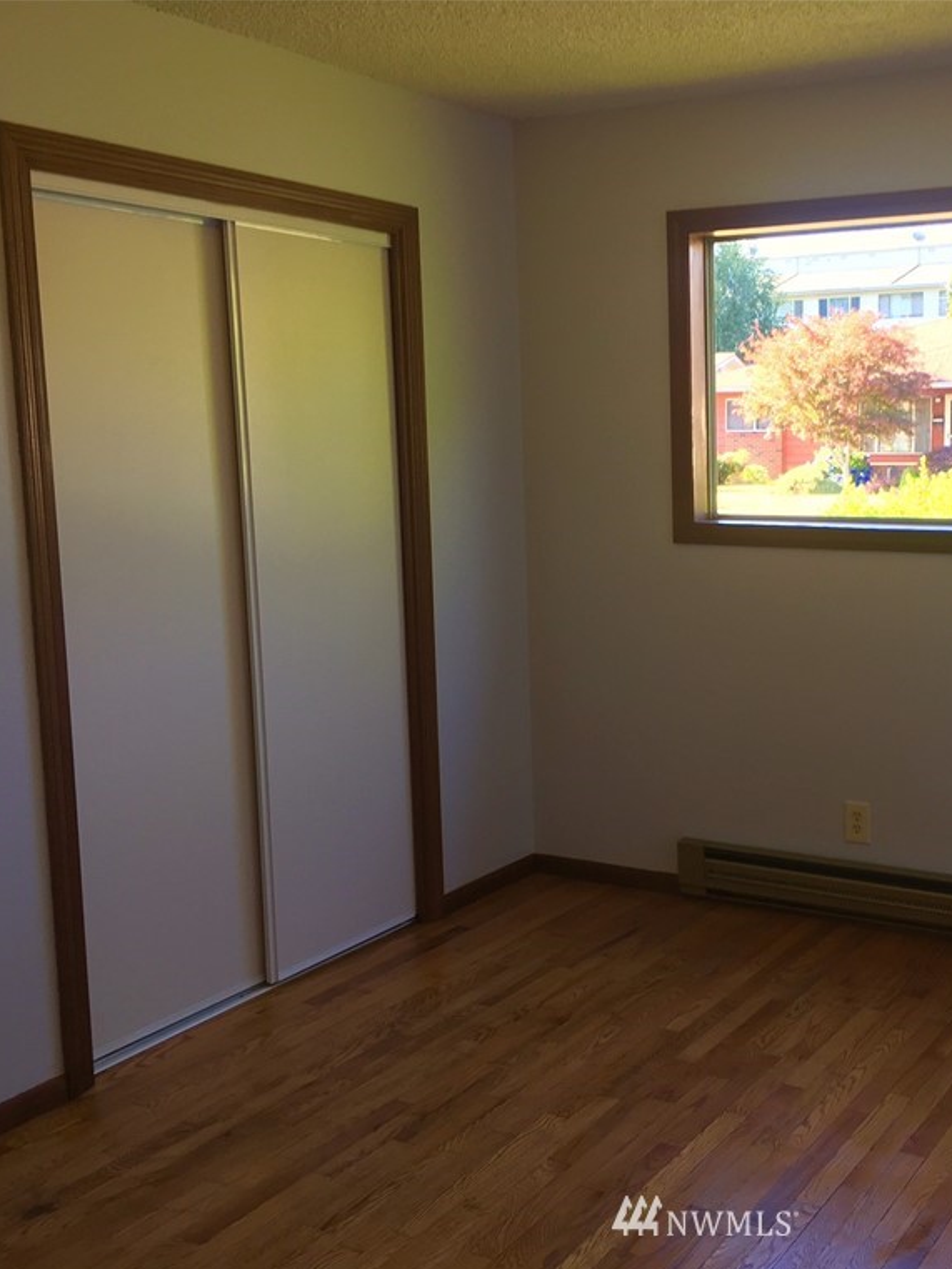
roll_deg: +0.5
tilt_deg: -9.7
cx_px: 705
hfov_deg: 36.0
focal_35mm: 39
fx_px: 1430
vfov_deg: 47.9
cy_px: 639
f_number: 2.2
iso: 25
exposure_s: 1/40
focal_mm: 4.15
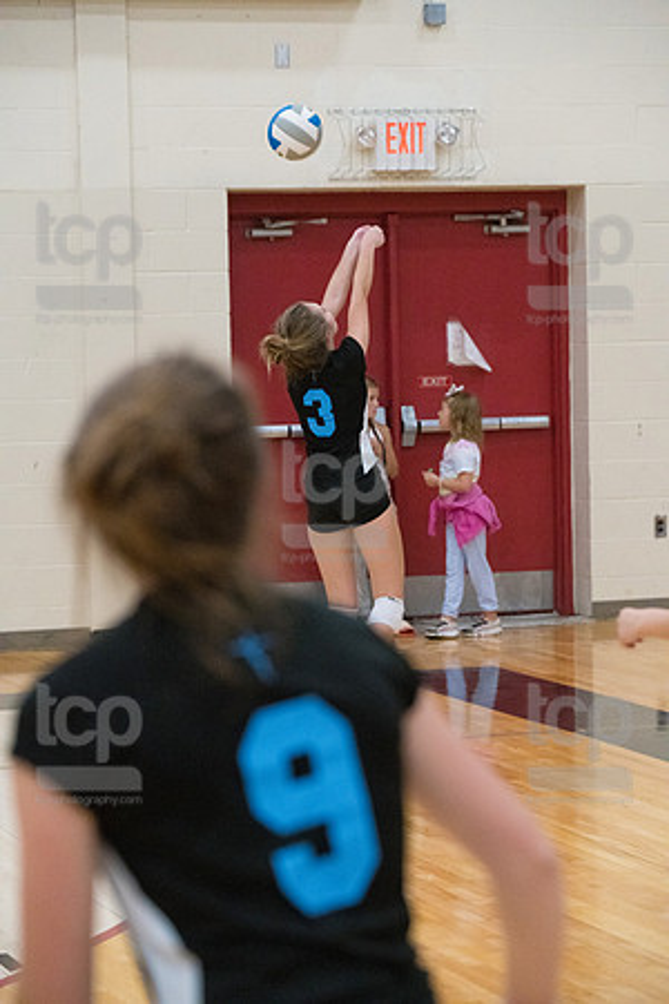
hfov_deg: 11.2
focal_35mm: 122
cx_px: 334
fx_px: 3400
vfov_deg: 16.8
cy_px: 502
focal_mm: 122
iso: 6400
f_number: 4.5
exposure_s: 1/1000
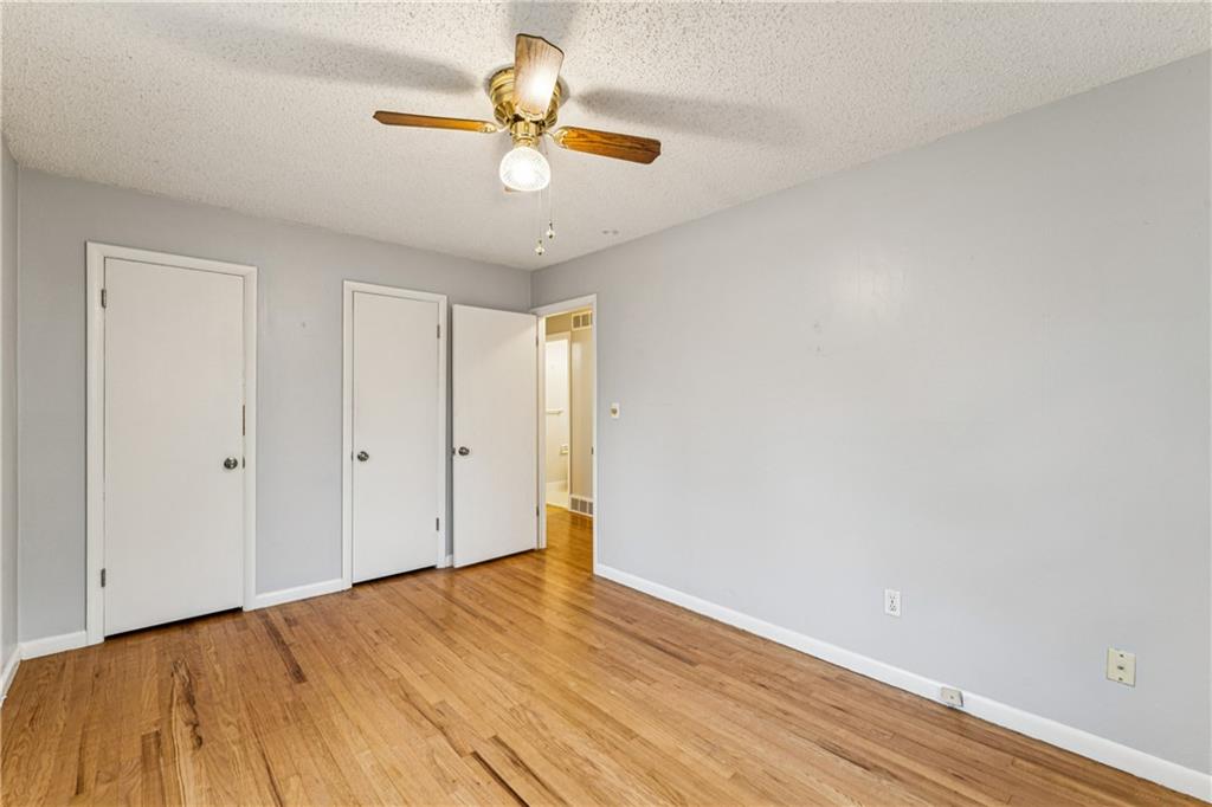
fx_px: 512
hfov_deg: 99.7
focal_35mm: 15
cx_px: 606
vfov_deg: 76.5
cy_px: 404
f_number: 11
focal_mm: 15.2
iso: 400
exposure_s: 1/3.33
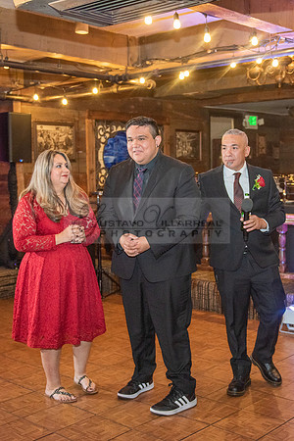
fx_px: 597
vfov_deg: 40.6
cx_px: 186
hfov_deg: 27.6
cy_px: 221
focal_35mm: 49
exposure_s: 1/160
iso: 1250
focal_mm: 32
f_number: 2.8
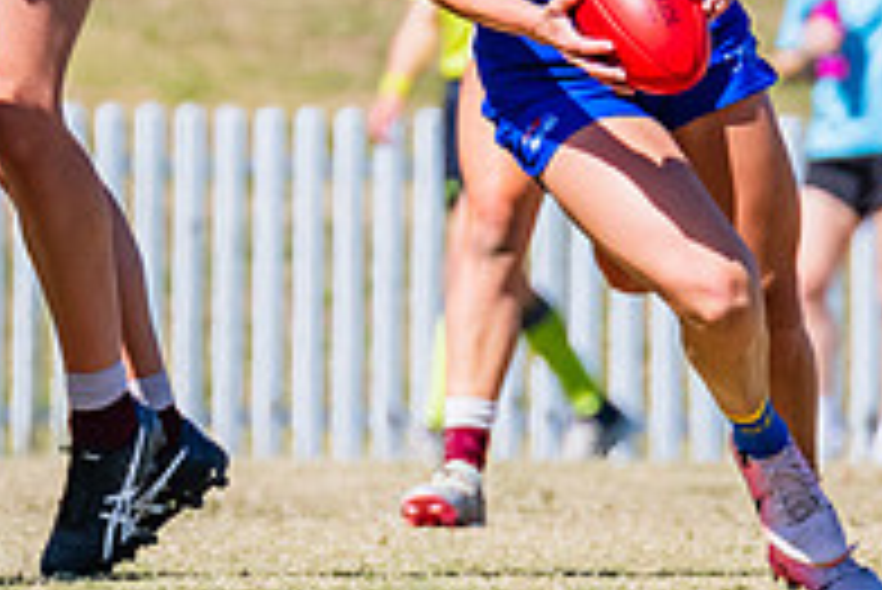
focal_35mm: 1787
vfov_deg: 0.8
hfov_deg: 1.2
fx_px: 43812
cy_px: 82
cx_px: 531
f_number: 10
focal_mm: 420
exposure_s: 1/1600
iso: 800
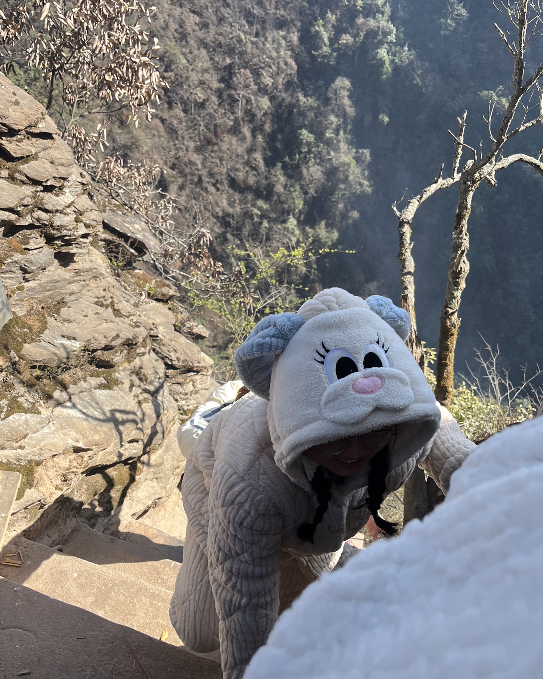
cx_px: 263
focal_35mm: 28
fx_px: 563
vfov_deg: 62.2
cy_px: 341
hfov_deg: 51.5
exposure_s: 1/742
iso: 50
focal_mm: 5.1
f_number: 1.6
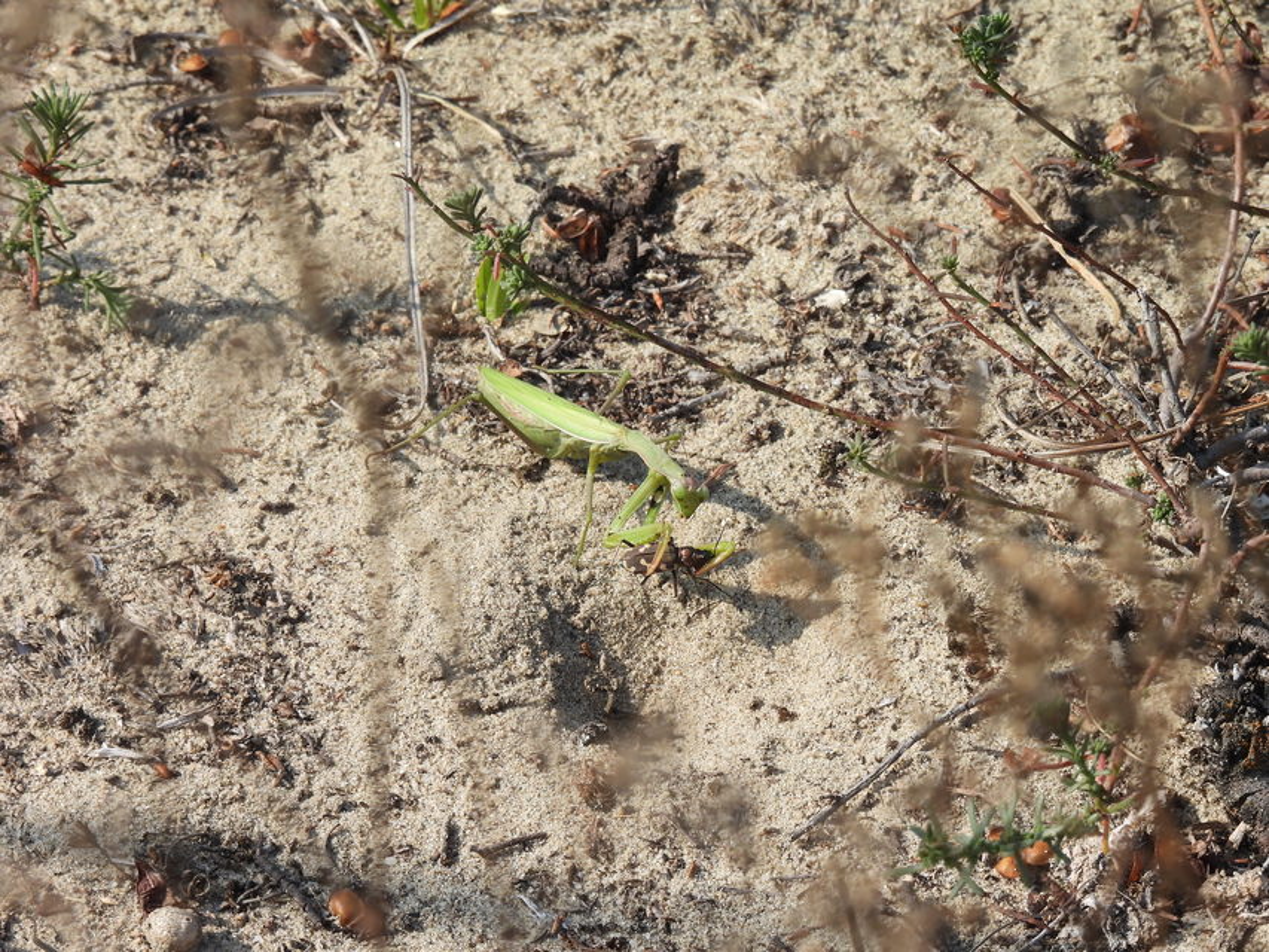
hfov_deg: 4.4
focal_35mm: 450
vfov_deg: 3.3
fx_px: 16499
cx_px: 634
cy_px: 476
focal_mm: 80.3
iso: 100
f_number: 6.3
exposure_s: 1/320
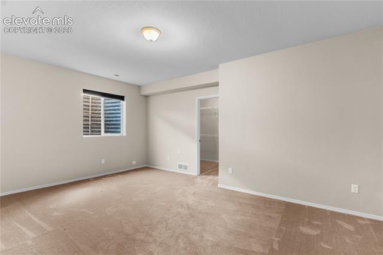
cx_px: 192
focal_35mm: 17
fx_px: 180
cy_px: 128
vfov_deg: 70.5
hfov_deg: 93.5
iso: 320
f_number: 8
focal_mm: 11.3
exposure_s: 3.2
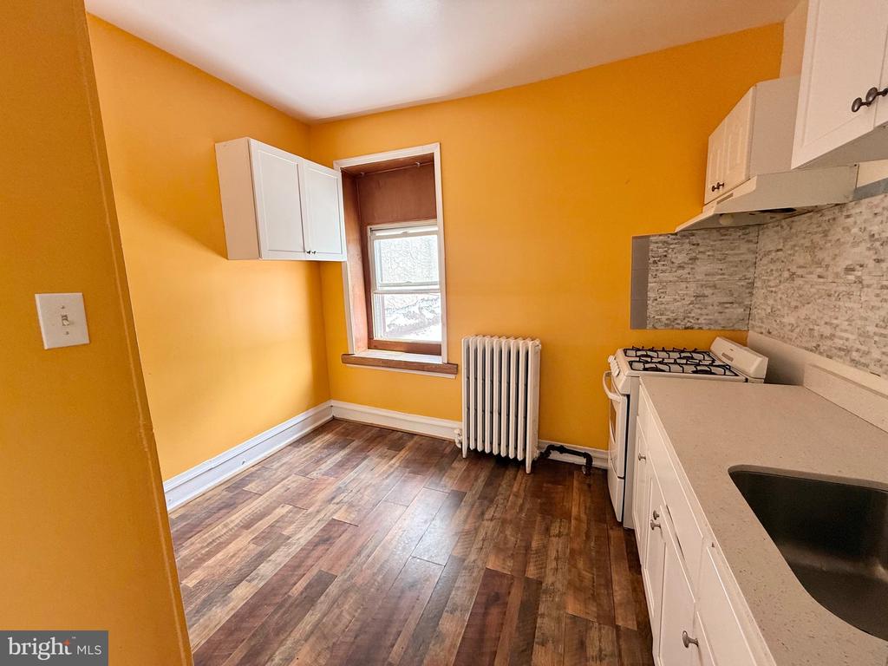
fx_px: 359
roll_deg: +1.7
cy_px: 333
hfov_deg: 102.1
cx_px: 444
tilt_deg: -8.7
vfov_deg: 85.7
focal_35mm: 14
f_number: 2.2
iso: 80
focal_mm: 2.22
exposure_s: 1/99
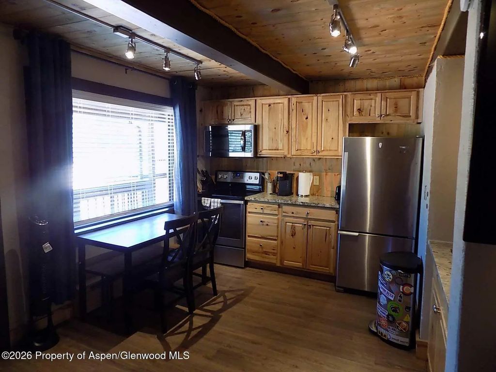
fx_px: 330
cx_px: 248
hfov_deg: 73.9
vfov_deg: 58.9
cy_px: 186
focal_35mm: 23
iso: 220
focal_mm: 4
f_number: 3.1
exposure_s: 1/30
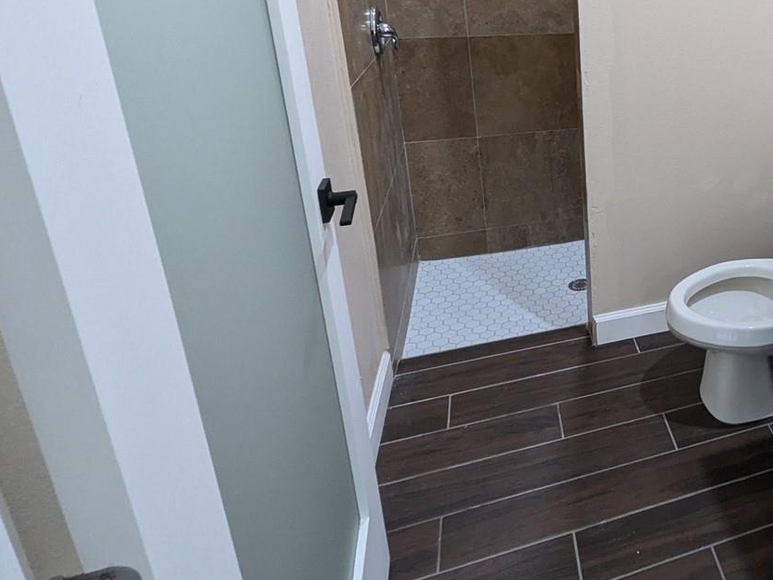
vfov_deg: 51.1
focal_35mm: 25
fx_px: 558
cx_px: 726
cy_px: 107
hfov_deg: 57.3
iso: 294
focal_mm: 1.95
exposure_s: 1/23.8
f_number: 2.2
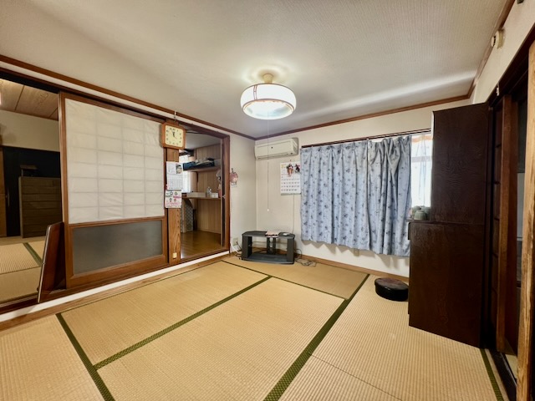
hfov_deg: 106.2
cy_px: 200
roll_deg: +0.4
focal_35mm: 13
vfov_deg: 89.9
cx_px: 268
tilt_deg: -2.4
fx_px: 201
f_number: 1.8
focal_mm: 1.57
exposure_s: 1/60
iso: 160
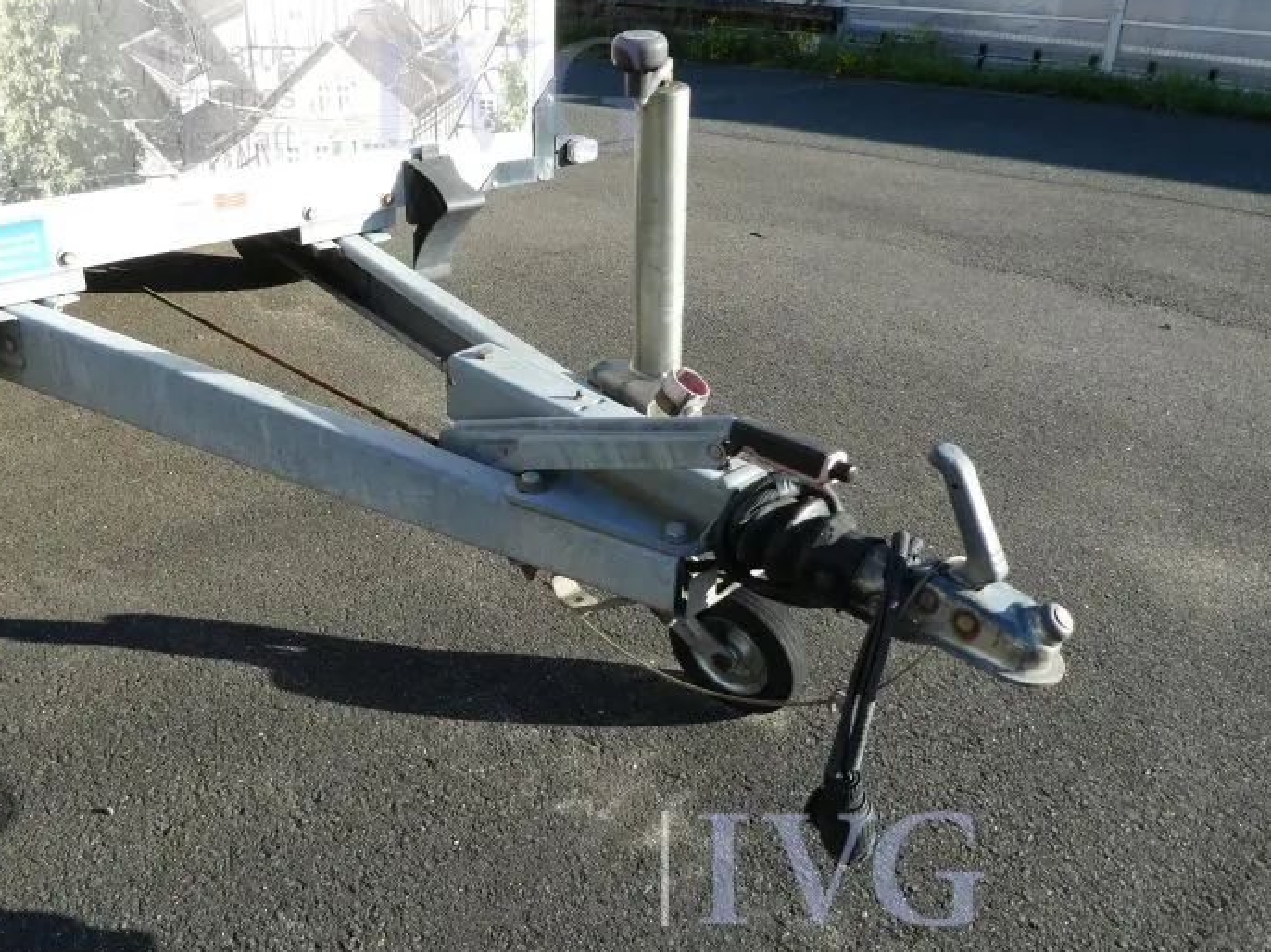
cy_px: 482
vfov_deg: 49.7
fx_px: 1028
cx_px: 539
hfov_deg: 63.1
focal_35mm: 28
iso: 80
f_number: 3.3
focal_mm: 4.3
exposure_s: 1/320
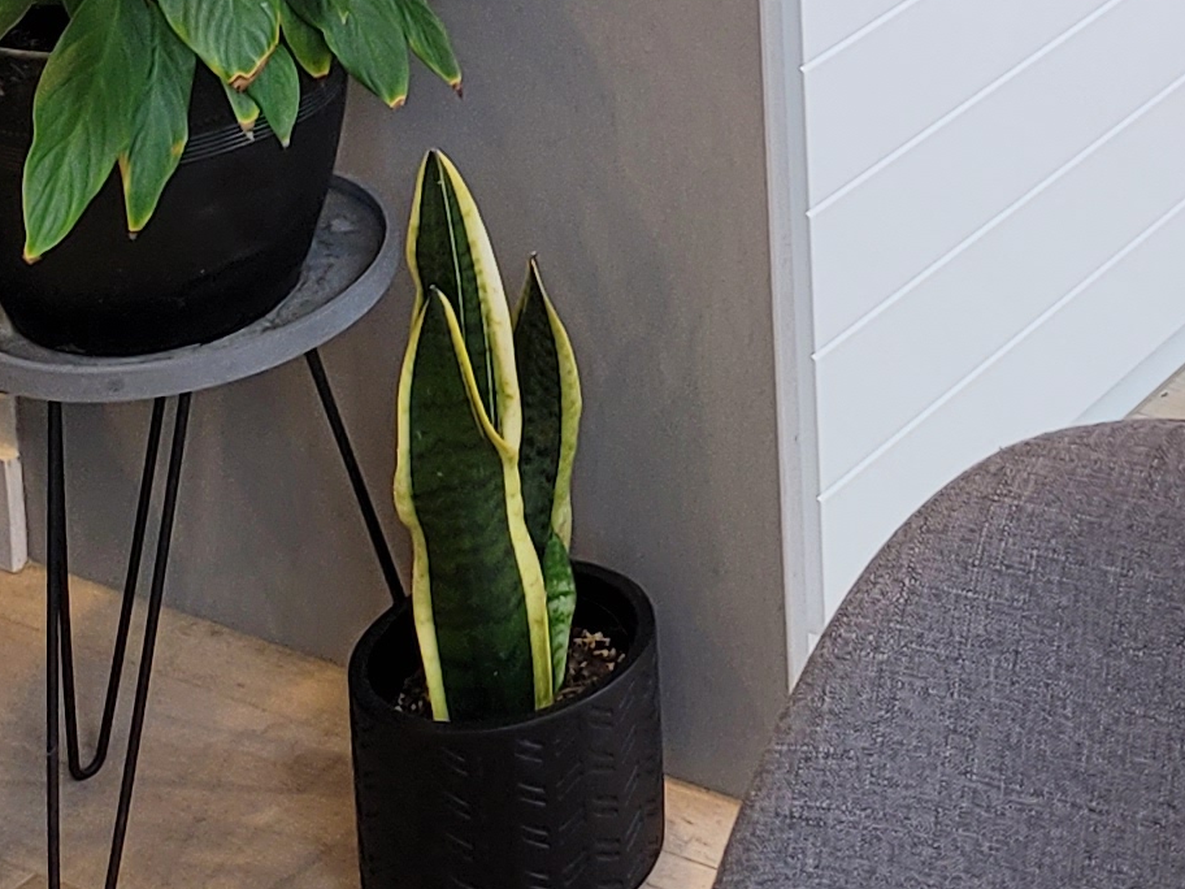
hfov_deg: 16.0
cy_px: -903
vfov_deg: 11.6
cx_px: 1648
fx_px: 3937
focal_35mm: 115
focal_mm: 5
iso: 100
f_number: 1.8
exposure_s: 1/100
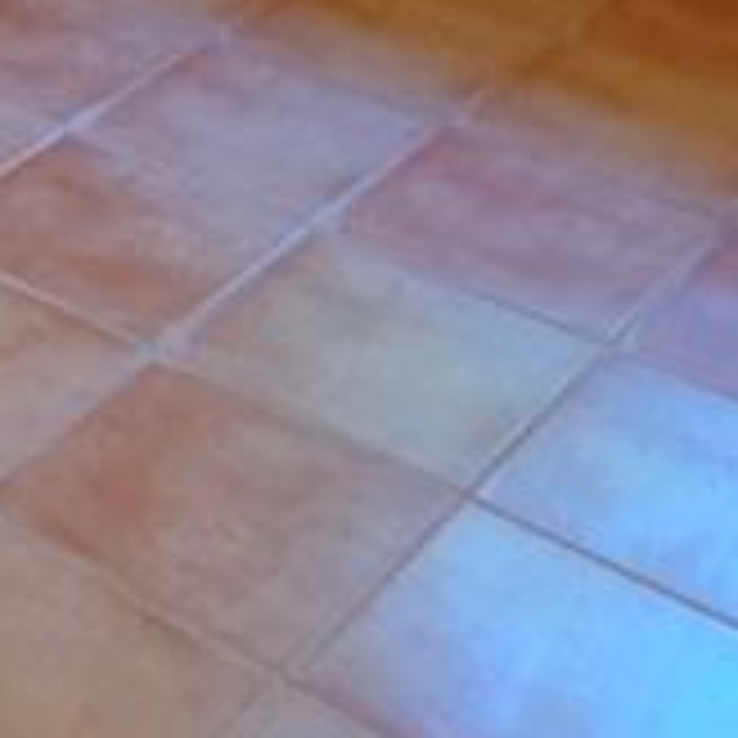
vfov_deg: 17.6
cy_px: -486
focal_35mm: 84
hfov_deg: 17.5
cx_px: -504
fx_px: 2026
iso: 200
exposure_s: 1/60
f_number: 1.9
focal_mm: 2.2
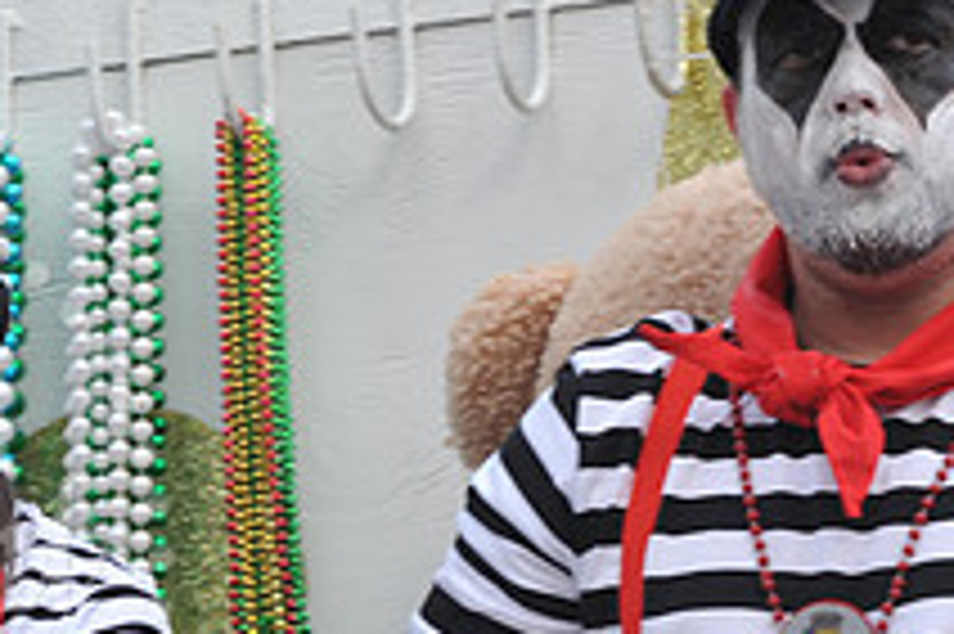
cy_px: 567
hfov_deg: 7.5
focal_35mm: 273
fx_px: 7229
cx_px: -256
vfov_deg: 5.0
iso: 250
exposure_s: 1/80
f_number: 9
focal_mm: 100
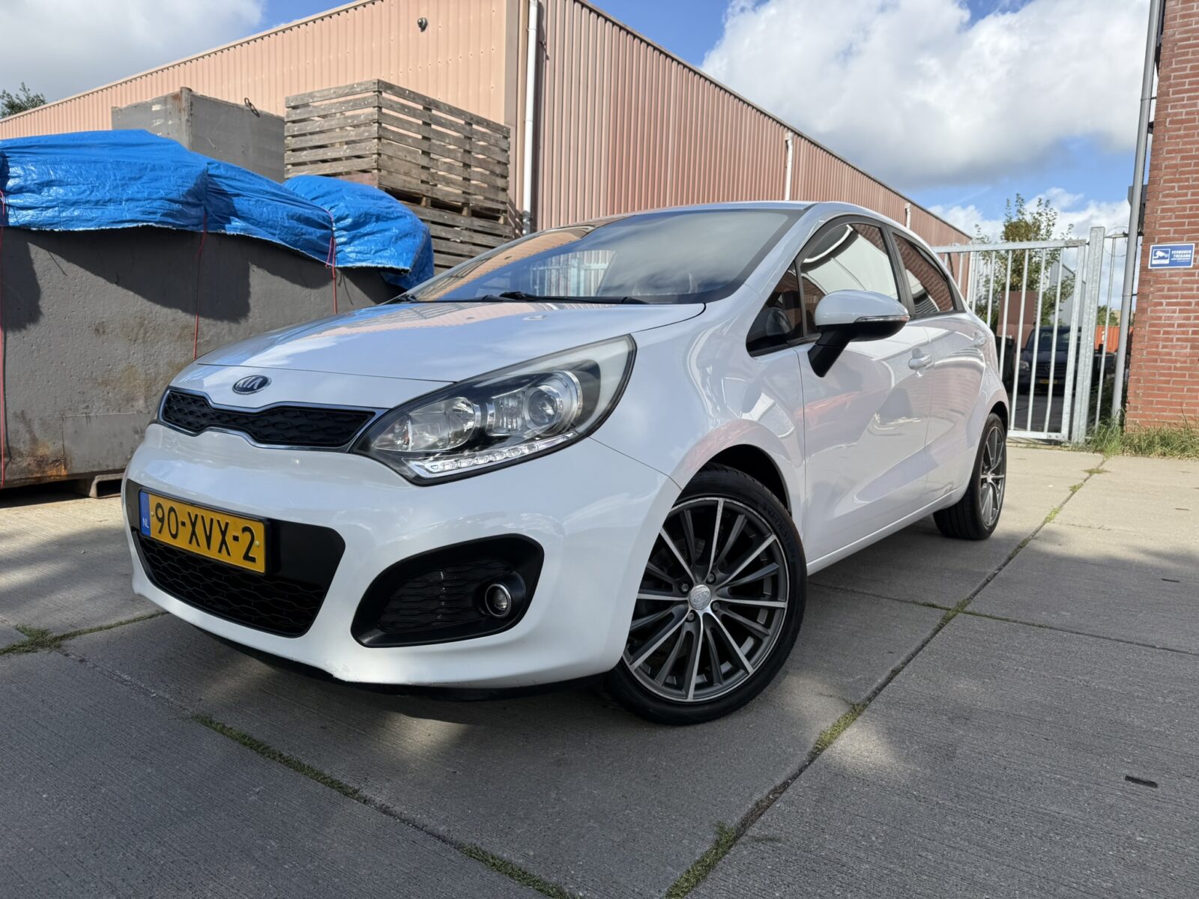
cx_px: 600
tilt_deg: -6.3
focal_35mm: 24
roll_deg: -2.1
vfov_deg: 56.8
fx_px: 831
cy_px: 450
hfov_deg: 71.6
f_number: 1.78
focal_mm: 6.76
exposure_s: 1/3584
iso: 80
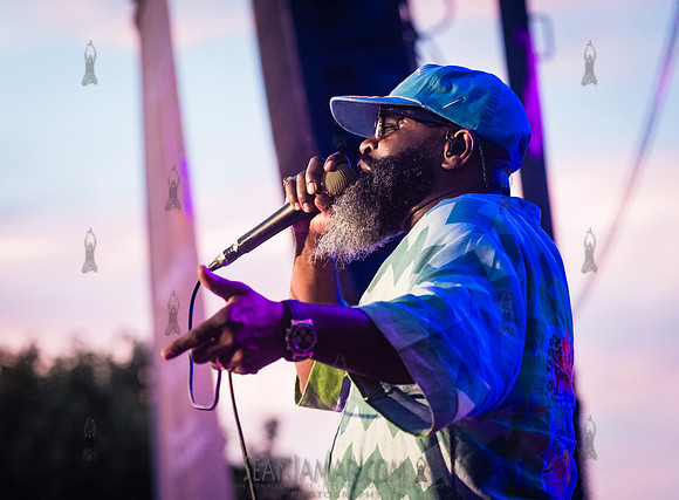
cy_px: 194
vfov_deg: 9.0
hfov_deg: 12.3
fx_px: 3158
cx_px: 367
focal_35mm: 162
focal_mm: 120
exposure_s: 1/400
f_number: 4
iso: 5000
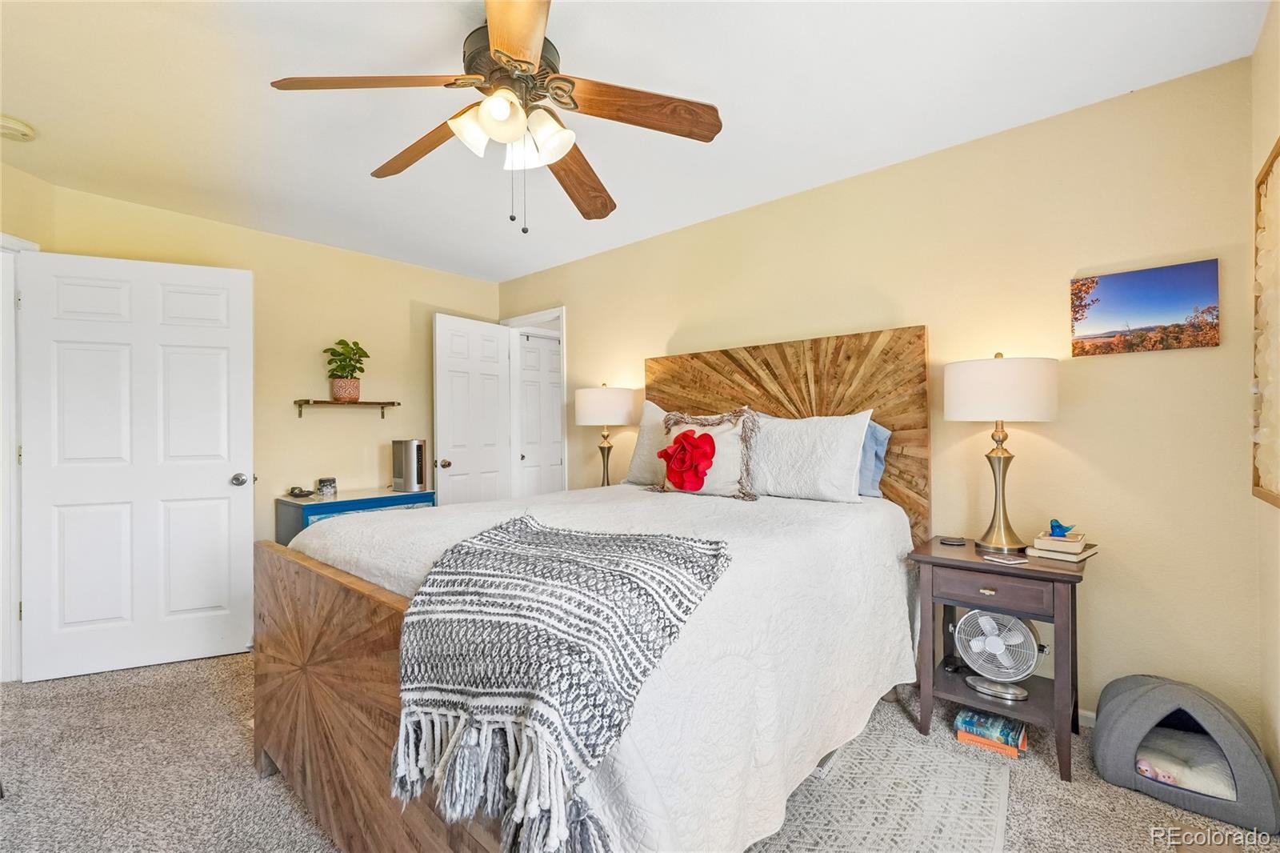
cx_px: 640
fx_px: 533
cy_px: 426
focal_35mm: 15
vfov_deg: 77.3
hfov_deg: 100.4
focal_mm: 10
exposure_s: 1/25
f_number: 8
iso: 800
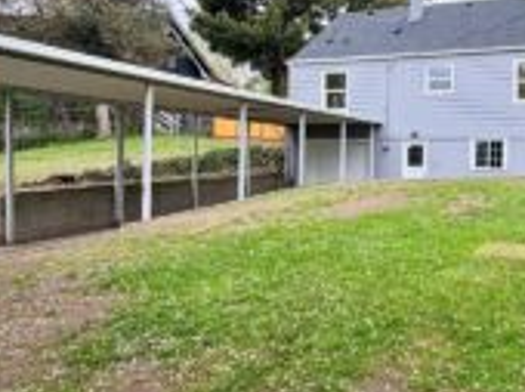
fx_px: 500
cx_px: 383
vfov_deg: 42.8
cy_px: 170
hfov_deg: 53.3
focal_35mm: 33
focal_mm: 2.22
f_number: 2.2
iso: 40
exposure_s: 1/237
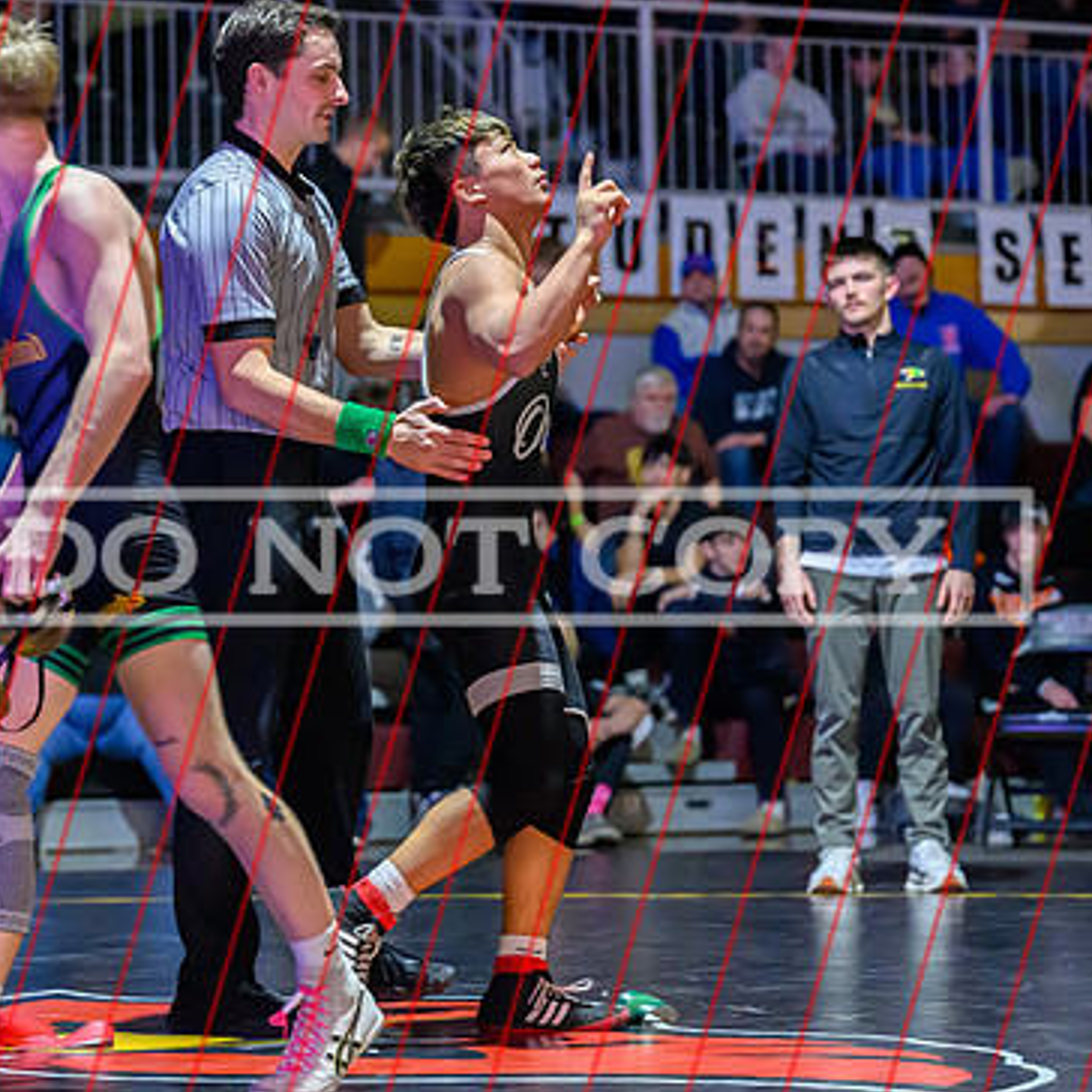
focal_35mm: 136
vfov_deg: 12.8
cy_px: 458
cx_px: 364
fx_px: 4854
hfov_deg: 12.8
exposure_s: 1/250
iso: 10000
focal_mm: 83
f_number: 2.8
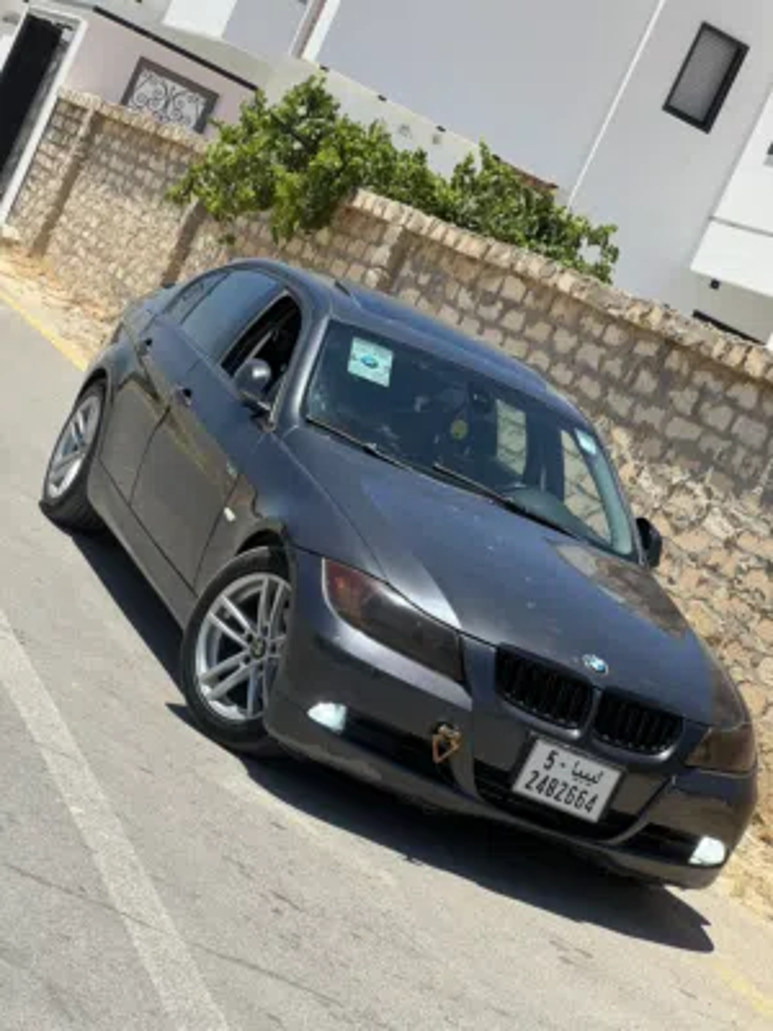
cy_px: 516
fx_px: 2293
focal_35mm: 77
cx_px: 386
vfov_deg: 25.3
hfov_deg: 19.1
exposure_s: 1/815
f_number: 2.8
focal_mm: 9
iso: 32
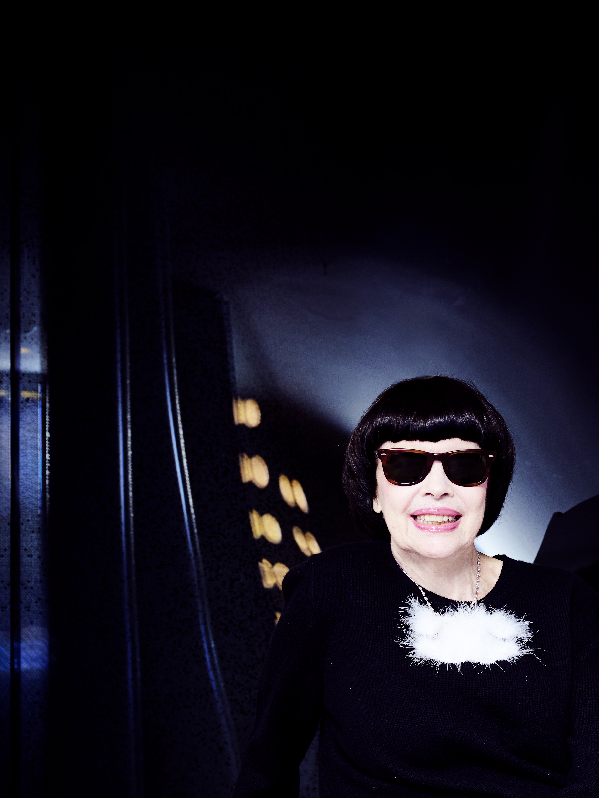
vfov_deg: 23.1
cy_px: 788
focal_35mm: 81
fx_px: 1873
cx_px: 520
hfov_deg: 17.9
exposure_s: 1/160
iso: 500
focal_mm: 34.5
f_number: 5.6
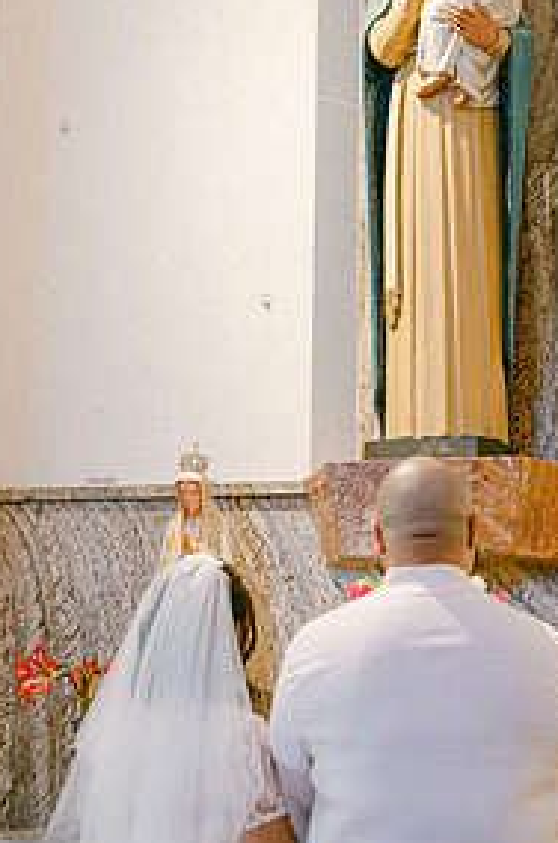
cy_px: 321
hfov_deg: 18.6
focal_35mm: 73
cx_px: 310
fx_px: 1705
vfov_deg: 27.7
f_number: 3.2
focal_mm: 46
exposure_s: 1/160
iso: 1600
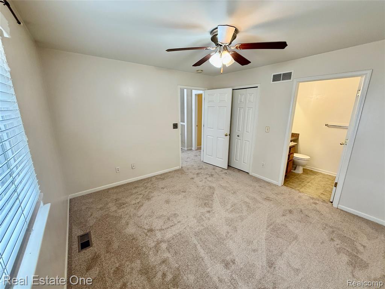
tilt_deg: -13.5
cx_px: 192
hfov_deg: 102.1
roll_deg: -0.1
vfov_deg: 85.7
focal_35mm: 14
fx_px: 156
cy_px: 144
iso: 200
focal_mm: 2.22
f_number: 2.2
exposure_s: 1/60
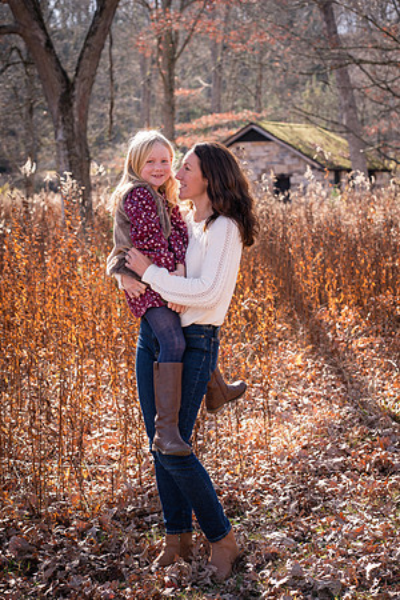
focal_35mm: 85
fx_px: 1417
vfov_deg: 23.9
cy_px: 300
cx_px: 200
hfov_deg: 16.1
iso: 250
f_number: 6.3
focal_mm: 85
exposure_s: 1/250
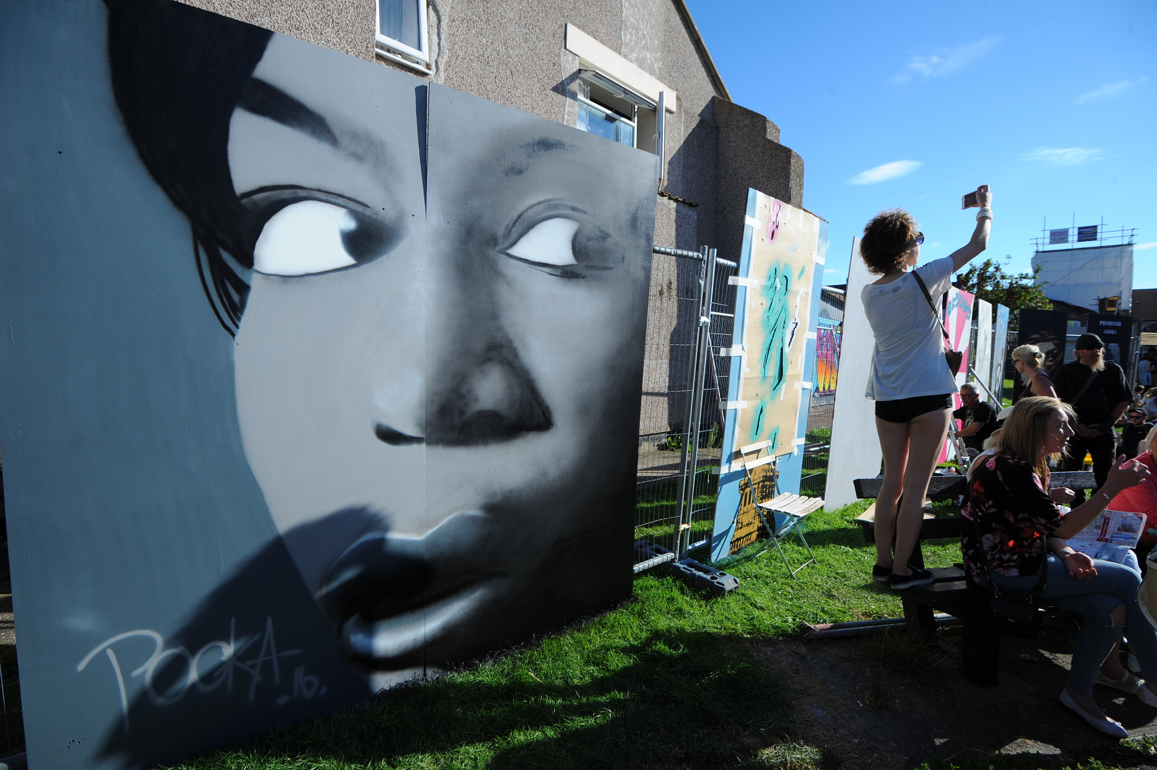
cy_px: 385
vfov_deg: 73.7
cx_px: 578
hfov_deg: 96.8
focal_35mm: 16
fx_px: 514
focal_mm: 16
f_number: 7.1
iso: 200
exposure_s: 1/500
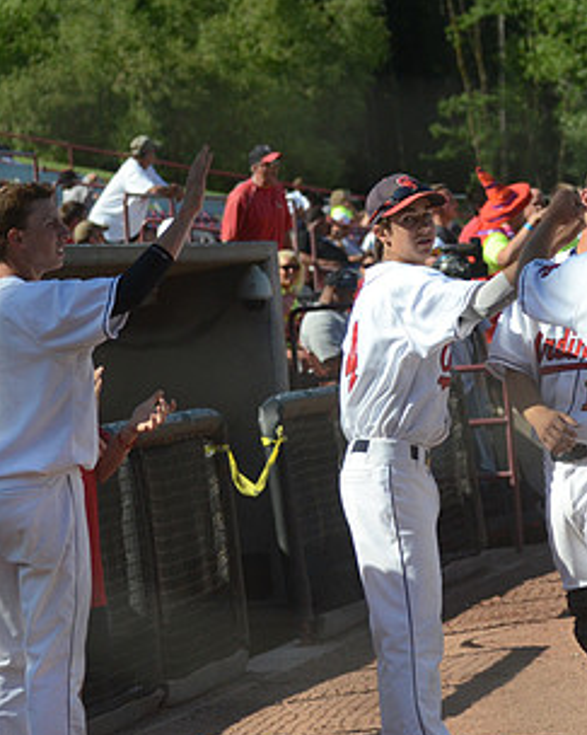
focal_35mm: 228
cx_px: 524
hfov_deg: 6.8
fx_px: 4951
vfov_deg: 8.5
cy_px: 343
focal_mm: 85
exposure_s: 1/8000
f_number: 4.5
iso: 1000
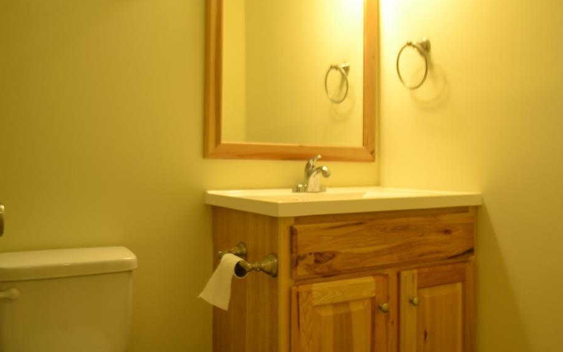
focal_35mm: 31
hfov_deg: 61.2
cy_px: 159
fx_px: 476
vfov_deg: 40.5
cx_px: 300
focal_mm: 18
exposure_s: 1/60
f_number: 4
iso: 400
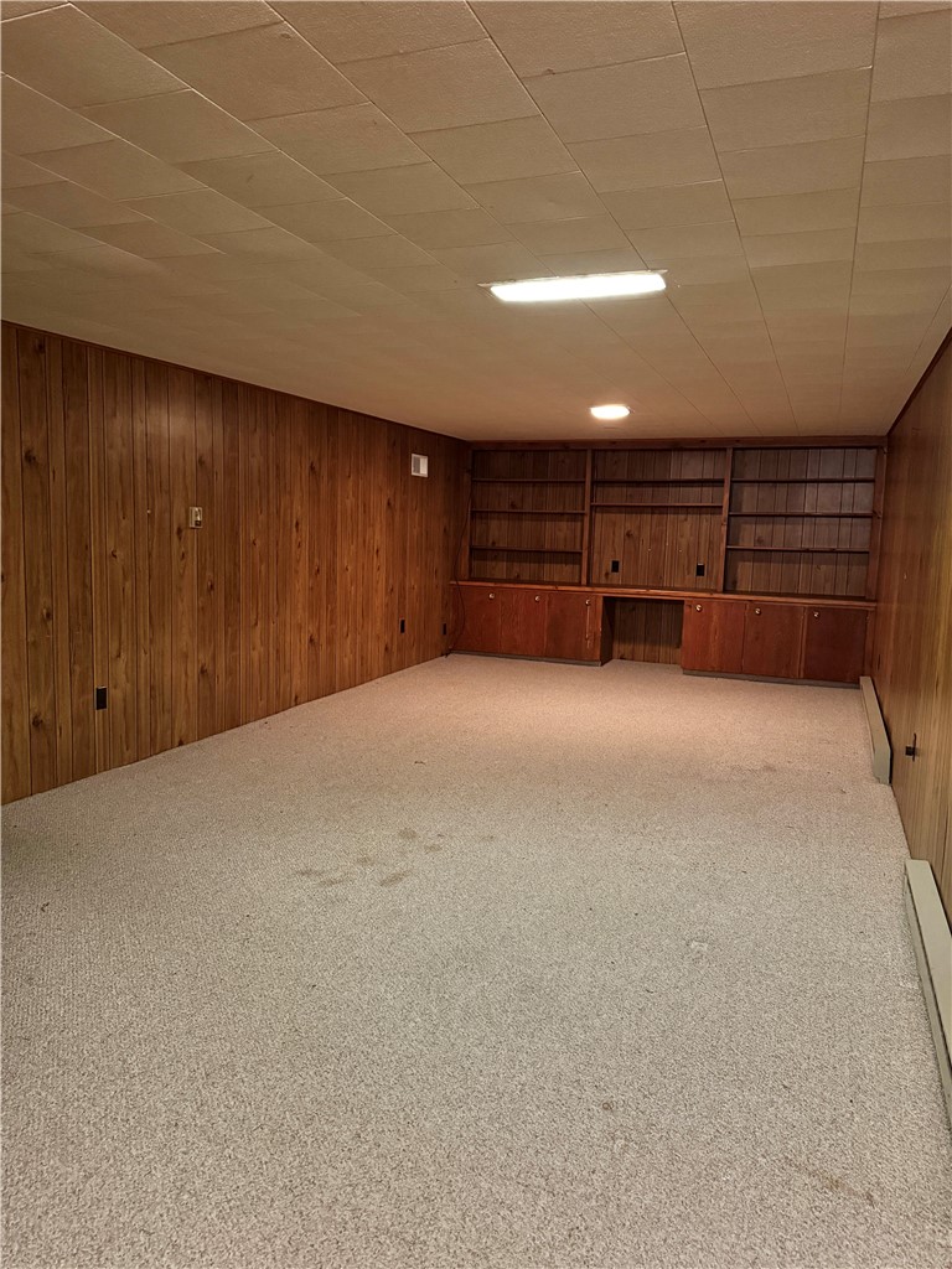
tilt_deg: -6.0
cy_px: 634
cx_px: 476
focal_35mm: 24
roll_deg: -1.1
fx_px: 880
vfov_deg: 71.6
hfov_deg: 56.8
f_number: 1.78
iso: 800
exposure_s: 1/40
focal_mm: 6.76
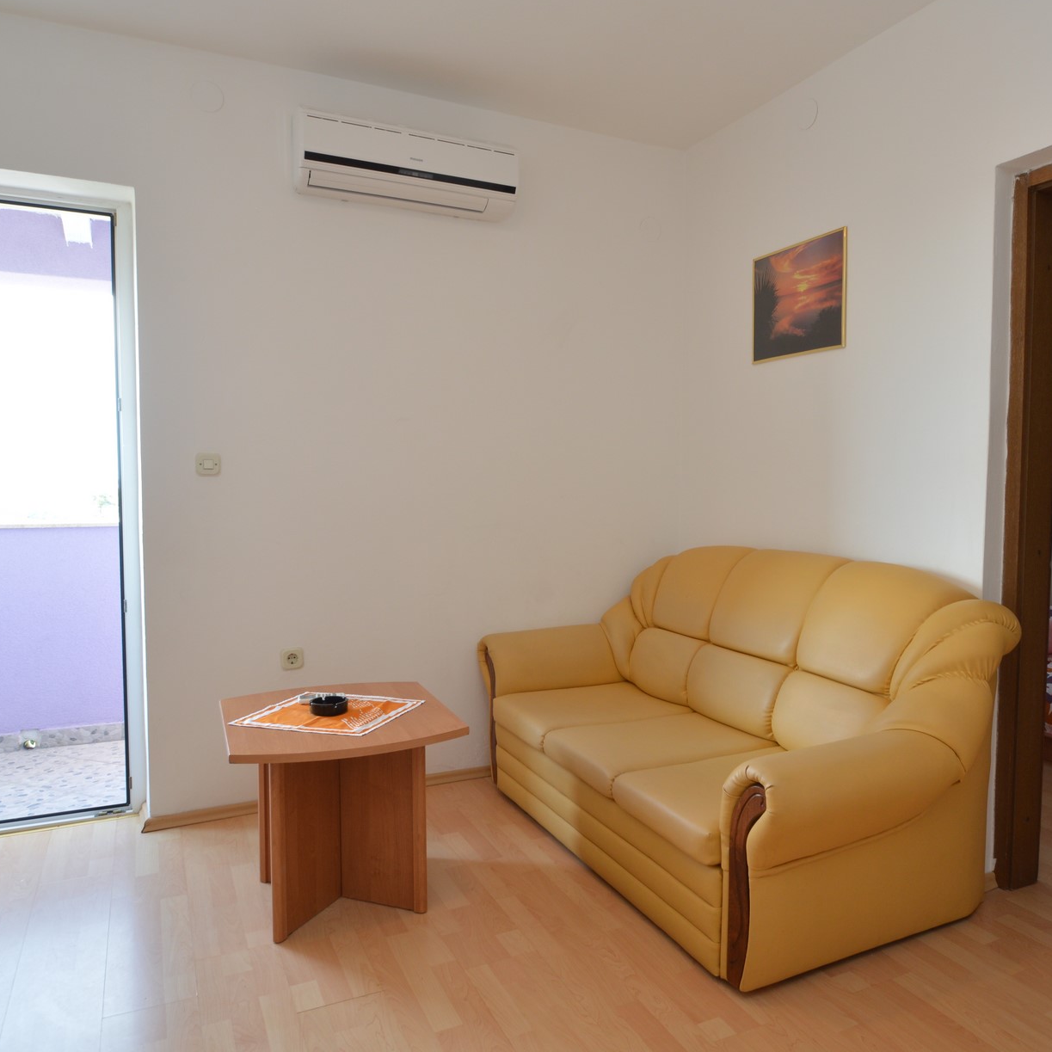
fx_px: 825
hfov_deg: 64.5
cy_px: 528
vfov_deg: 65.0
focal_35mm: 24
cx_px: 620
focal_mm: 12
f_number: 10
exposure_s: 1/5
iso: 200
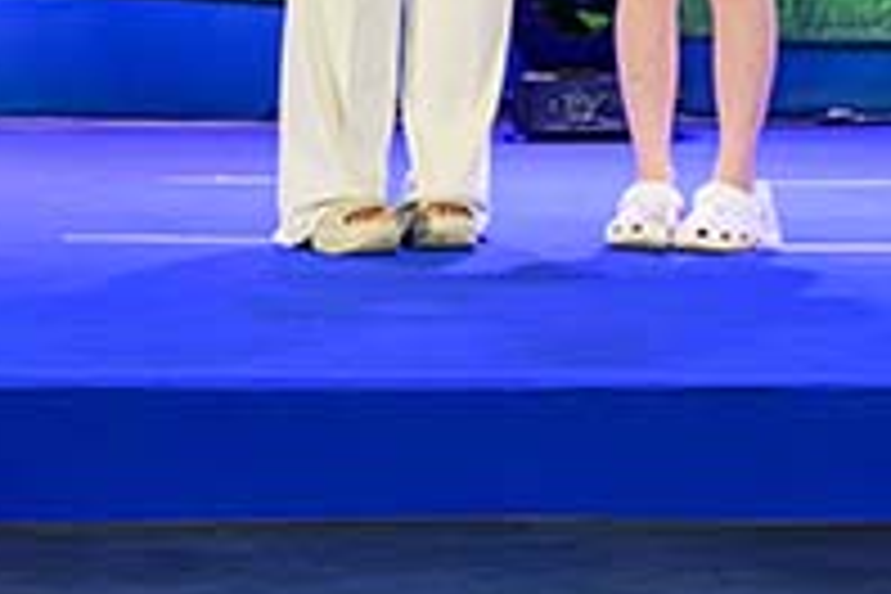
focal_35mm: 184
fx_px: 4554
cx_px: 468
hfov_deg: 11.2
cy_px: -477
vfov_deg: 7.3
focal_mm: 38
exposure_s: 1/200
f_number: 6.3
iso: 1600
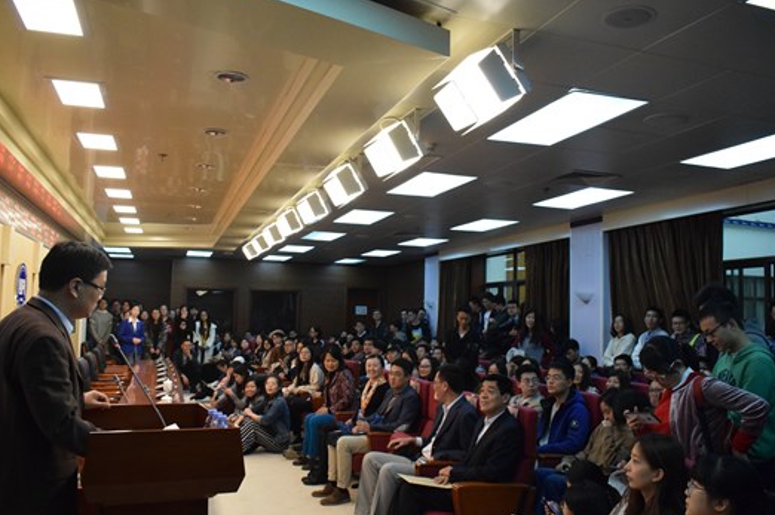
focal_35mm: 30
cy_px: 272
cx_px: 385
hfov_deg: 62.0
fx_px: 645
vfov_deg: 43.5
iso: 3200
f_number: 5
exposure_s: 1/400
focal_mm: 18
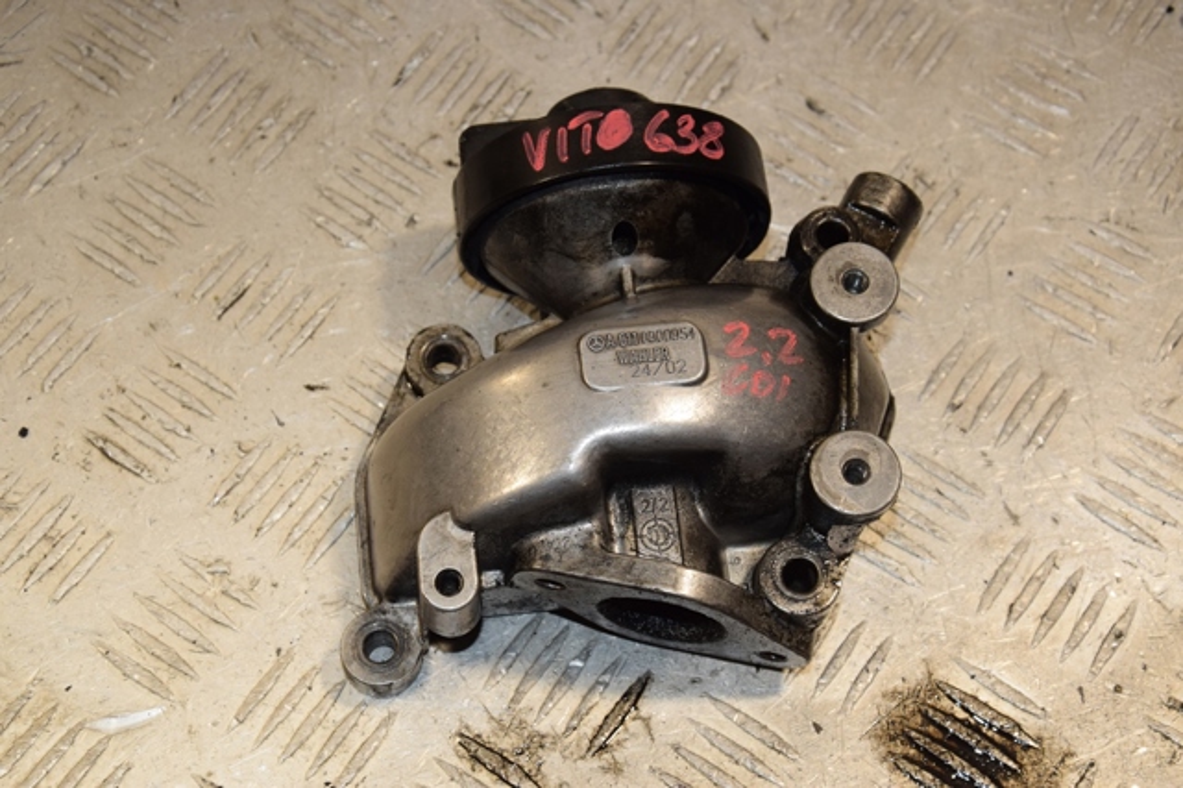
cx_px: 592
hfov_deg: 28.1
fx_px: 2365
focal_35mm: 72
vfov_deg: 18.9
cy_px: 394
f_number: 8
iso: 800
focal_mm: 48
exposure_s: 1/200
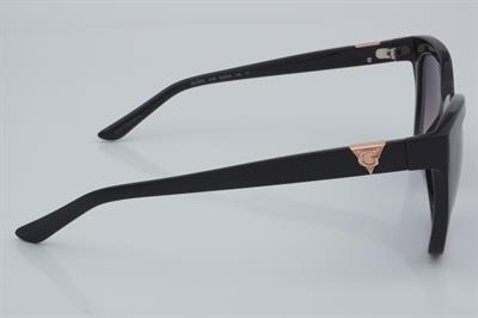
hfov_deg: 27.0
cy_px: 159
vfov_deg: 18.2
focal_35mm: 75
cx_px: 239
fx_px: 995
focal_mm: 50
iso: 100
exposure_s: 1/4
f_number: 32
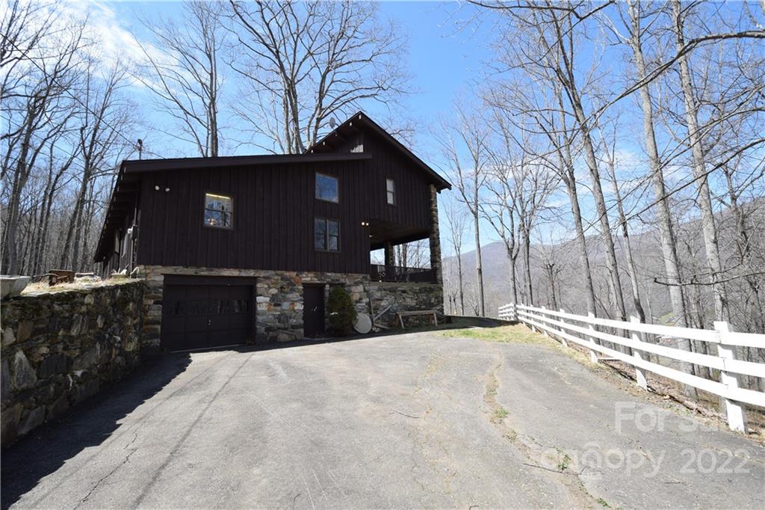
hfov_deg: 100.4
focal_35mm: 15
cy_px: 255
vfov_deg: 77.3
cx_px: 382
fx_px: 319
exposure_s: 1/250
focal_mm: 10
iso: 250
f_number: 8
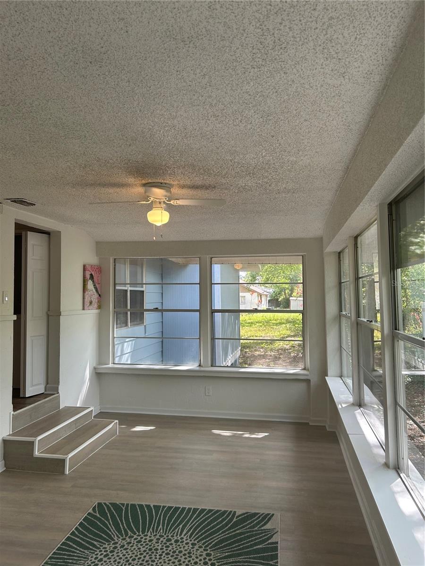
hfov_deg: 53.1
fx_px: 426
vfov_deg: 67.3
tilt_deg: +4.5
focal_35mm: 26
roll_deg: -0.1
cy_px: 283
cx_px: 212
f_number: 1.5
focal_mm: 5.7
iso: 40
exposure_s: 1/155
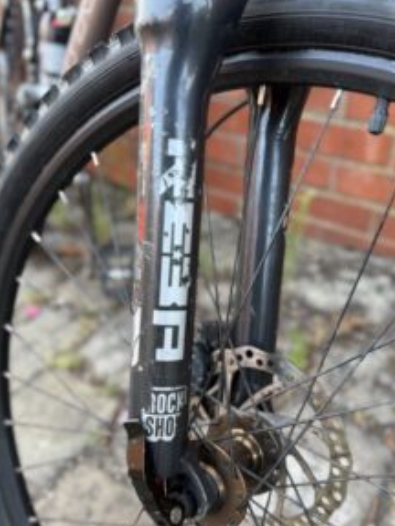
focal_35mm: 30
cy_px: 287
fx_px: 456
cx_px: 210
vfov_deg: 59.9
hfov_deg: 46.8
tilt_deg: -38.2
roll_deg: +0.5
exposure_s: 1/121
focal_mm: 6.76
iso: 160
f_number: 1.78
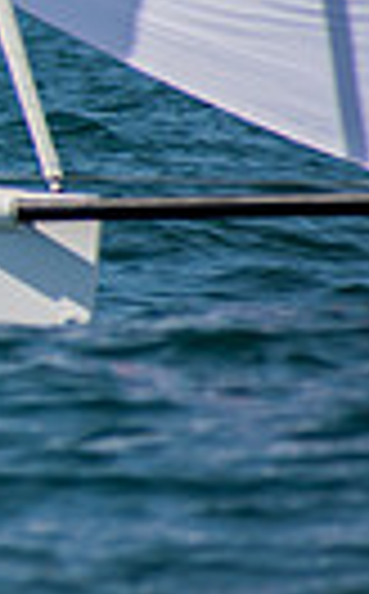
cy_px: 43
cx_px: -918
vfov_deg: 1.2
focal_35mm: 1795
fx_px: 29009
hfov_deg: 0.7
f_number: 6.3
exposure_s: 1/1000
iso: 200
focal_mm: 260
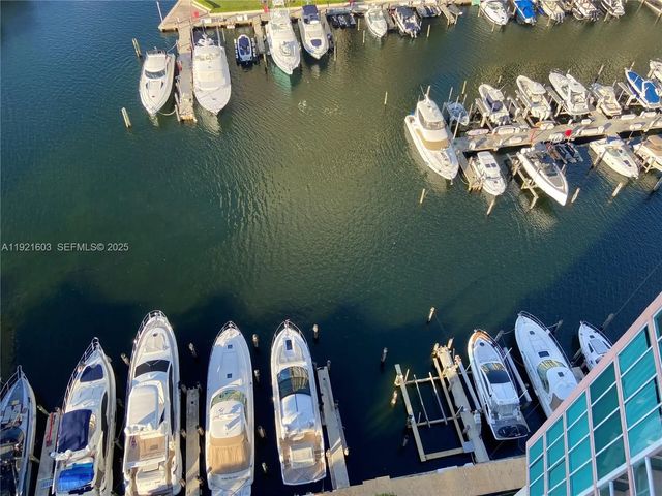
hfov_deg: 67.3
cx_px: 331
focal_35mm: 26
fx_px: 497
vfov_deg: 53.1
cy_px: 248
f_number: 1.8
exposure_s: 1/546
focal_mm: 4.25
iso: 32
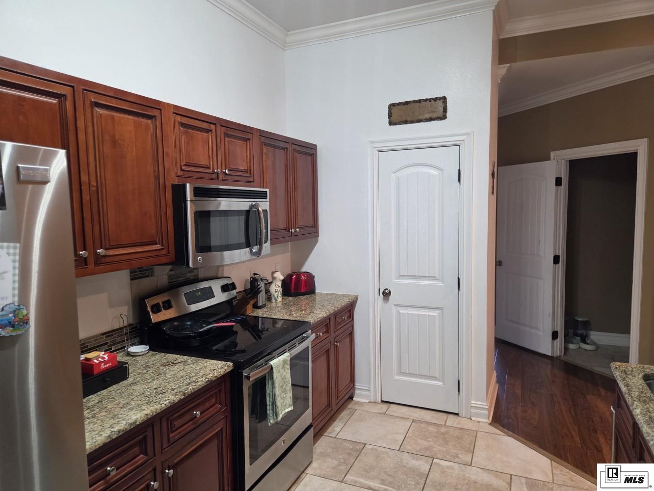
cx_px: 327
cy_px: 246
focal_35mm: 23
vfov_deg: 58.9
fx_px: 435
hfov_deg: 73.9
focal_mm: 5.4
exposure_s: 1/120
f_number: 1.8
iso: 500
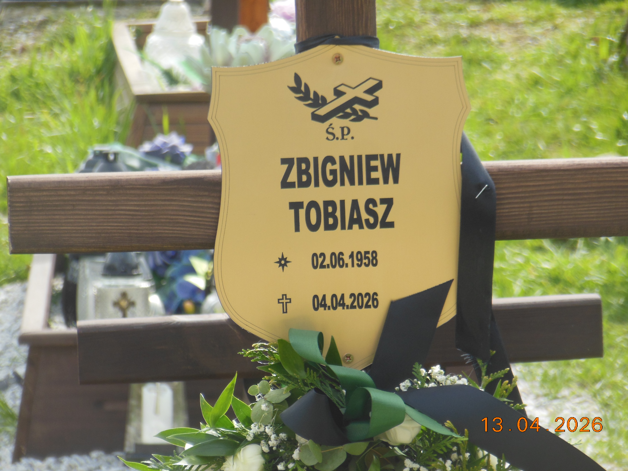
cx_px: 314
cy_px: 236
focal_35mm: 250
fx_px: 4535
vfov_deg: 5.9
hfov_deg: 7.9
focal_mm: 45
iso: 125
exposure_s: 1/160
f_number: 5.8
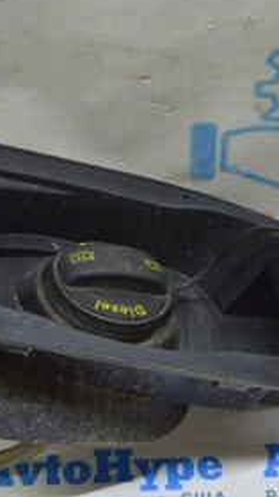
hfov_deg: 15.3
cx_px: 151
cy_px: 138
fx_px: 1042
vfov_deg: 26.6
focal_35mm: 79
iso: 400
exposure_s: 1/20
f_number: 5.6
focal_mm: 22
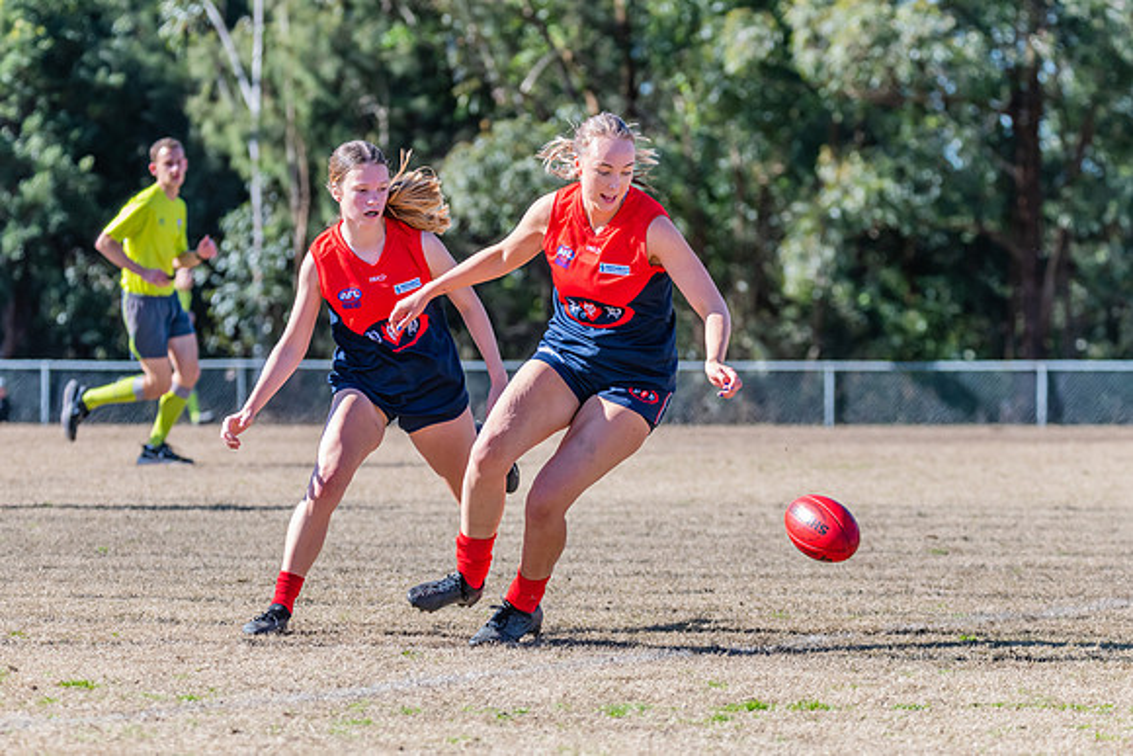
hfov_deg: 8.1
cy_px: 386
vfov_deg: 5.4
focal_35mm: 253
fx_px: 7954
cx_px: 542
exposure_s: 1/1250
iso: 800
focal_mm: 220
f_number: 7.1
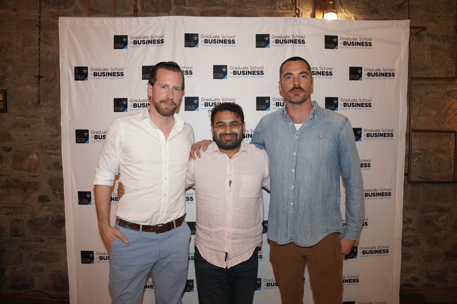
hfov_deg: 73.8
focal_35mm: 24
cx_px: 228
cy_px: 152
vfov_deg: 53.1
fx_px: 305
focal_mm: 24
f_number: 4
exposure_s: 1/160
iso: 6400
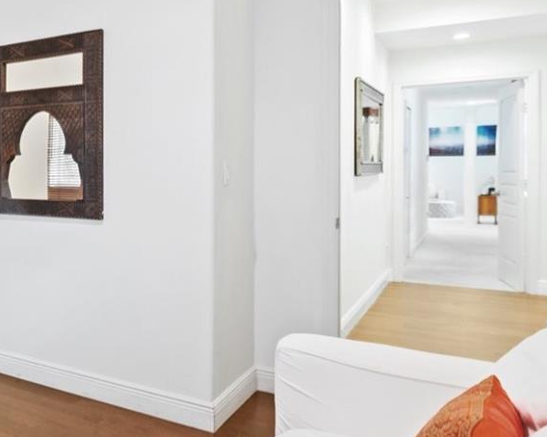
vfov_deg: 40.0
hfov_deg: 37.3
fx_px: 599
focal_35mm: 37
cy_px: 184
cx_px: -110
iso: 200
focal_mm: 14
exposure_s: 1
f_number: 8
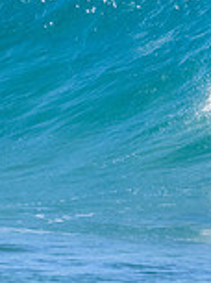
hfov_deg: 0.5
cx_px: 490
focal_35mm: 2742
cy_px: 80
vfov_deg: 0.7
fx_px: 22379
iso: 320
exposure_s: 1/2000
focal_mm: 500
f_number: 5.6
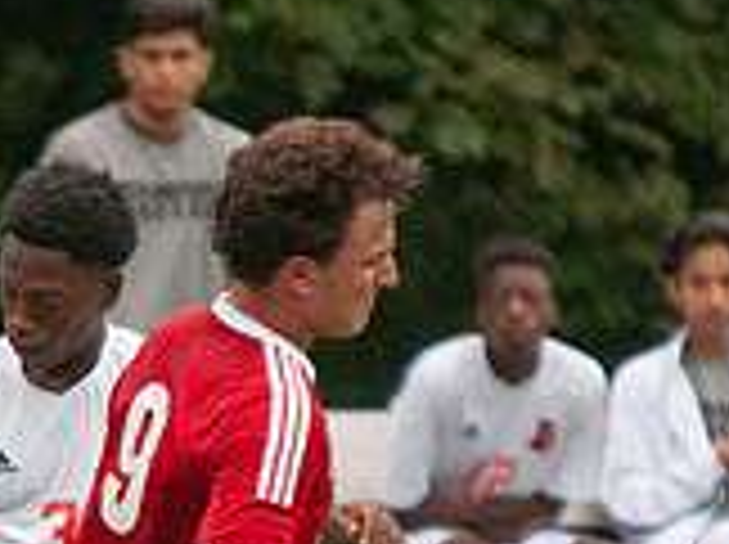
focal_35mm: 2172
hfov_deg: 0.9
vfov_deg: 0.7
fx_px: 45674
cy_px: 722
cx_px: 0
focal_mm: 420
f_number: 7.1
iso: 1600
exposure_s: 1/800
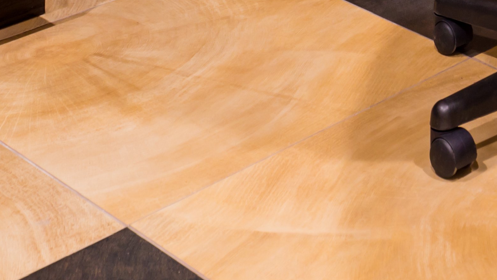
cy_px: -198
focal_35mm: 118
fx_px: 1555
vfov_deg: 9.8
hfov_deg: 17.2
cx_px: 625
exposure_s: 1/4
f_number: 6.3
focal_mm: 24
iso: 100
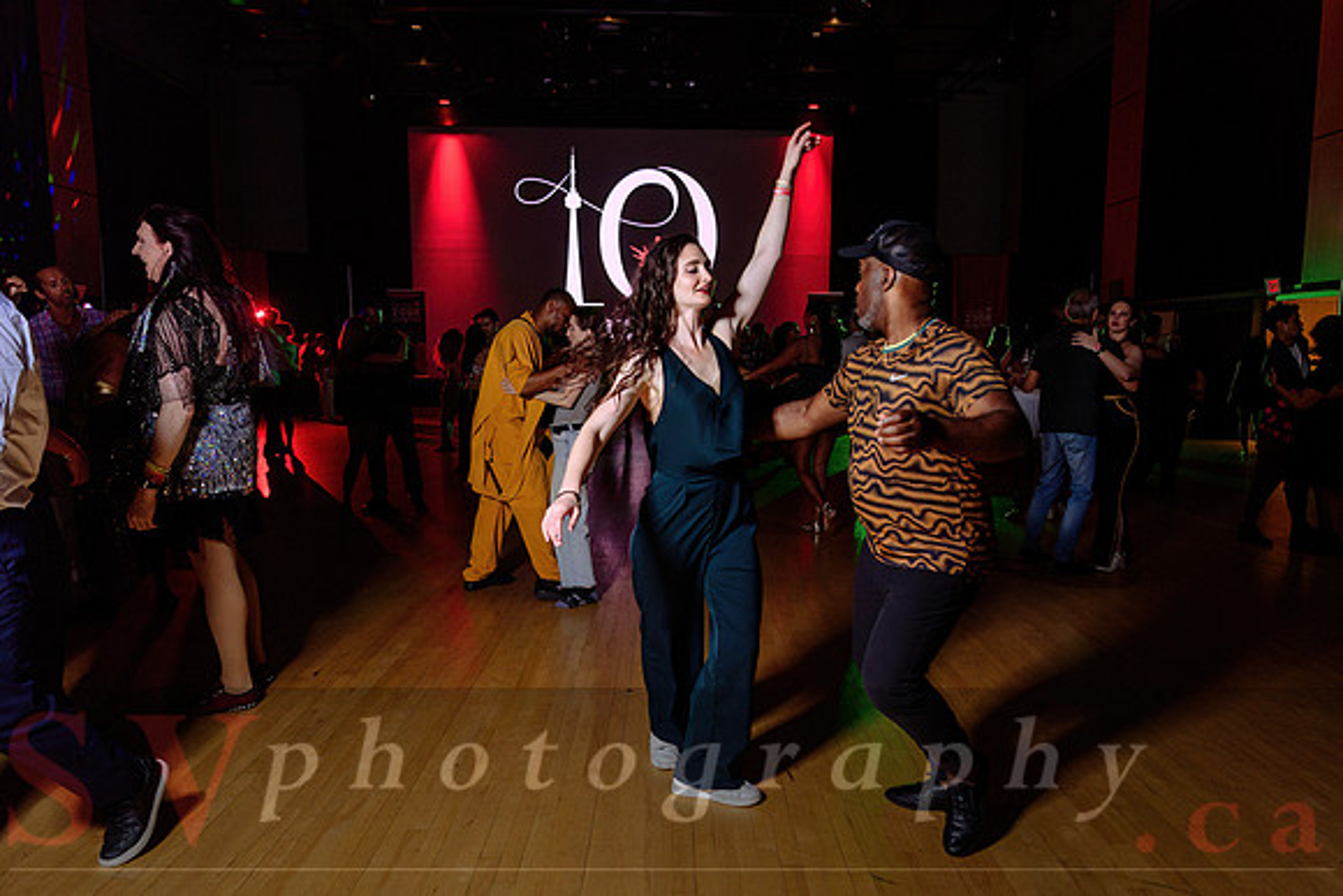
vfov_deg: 49.5
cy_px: 467
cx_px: 717
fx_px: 971
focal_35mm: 26
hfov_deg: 69.3
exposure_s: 1/60
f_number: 2.8
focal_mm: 24
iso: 800
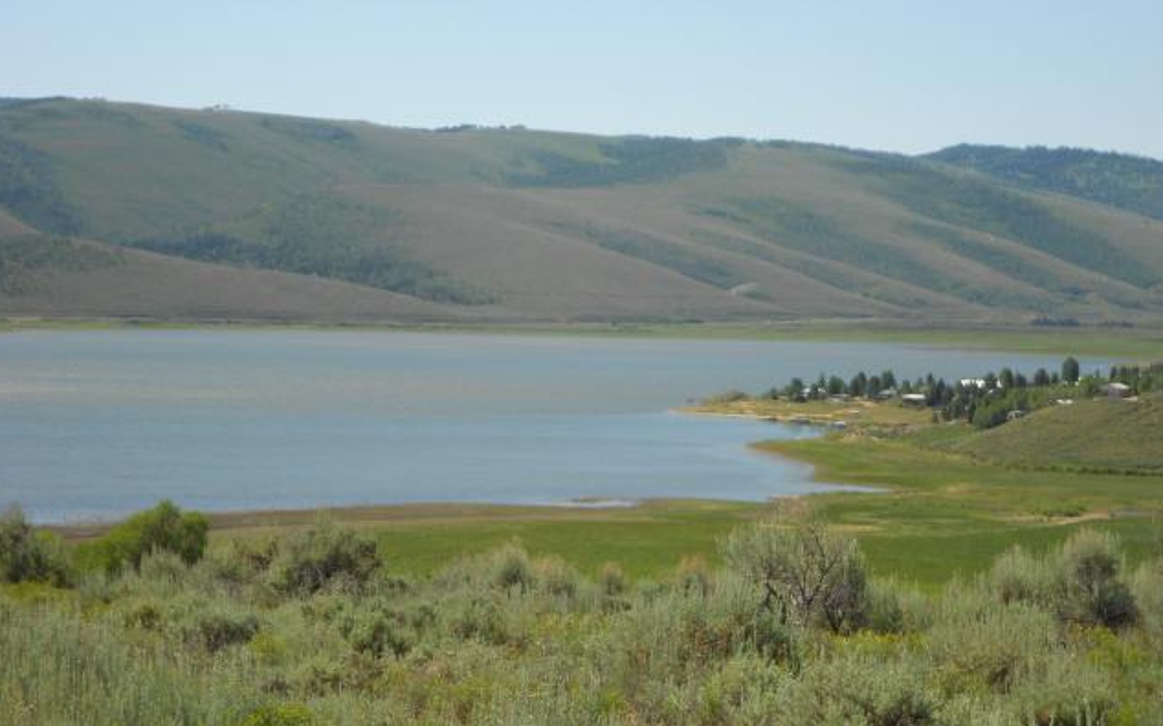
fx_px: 3359
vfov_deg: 12.3
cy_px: 378
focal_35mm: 106
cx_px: 580
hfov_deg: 19.6
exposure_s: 1/400
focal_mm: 17.6
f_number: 5.5
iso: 80
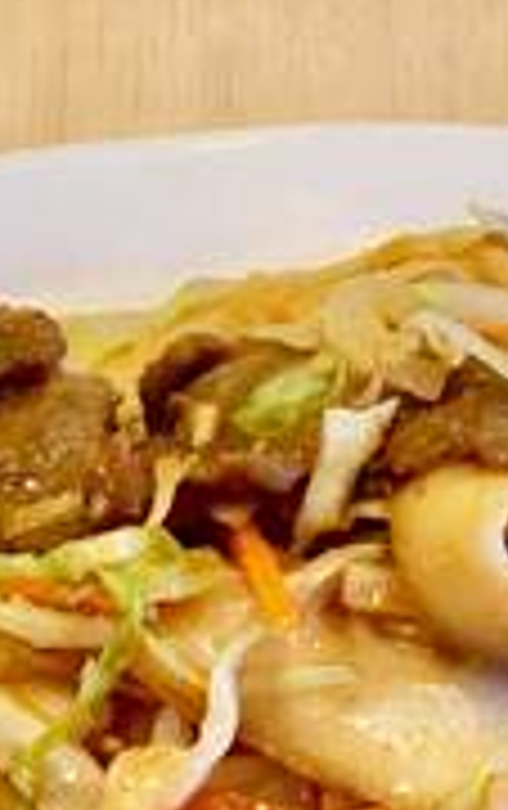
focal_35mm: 100
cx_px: 344
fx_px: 2208
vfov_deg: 19.6
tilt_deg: -59.8
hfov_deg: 13.1
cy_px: 954
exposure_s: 1/30
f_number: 2.2
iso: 32
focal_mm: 4.15
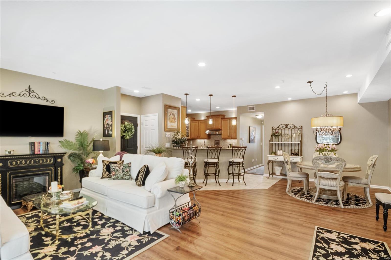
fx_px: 174
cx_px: 196
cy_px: 130
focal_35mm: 16
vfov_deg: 73.7
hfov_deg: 96.7
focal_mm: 8
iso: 400
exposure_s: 1/2.5
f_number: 8
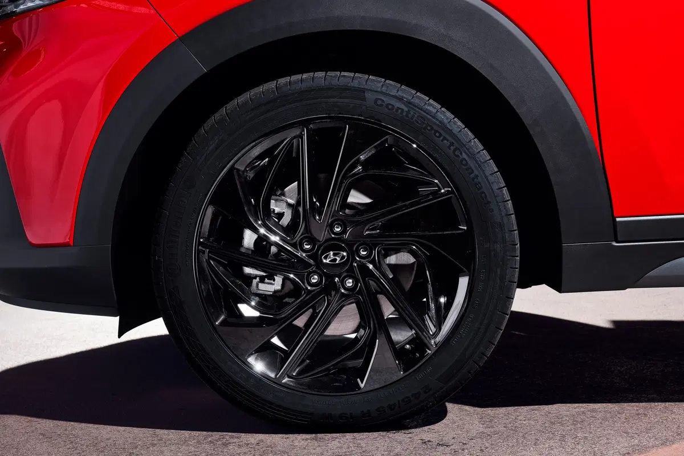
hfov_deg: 28.8
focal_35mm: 70
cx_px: 342
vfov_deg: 19.5
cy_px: 228
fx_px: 1330
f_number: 9
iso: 400
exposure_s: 1/125
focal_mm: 70
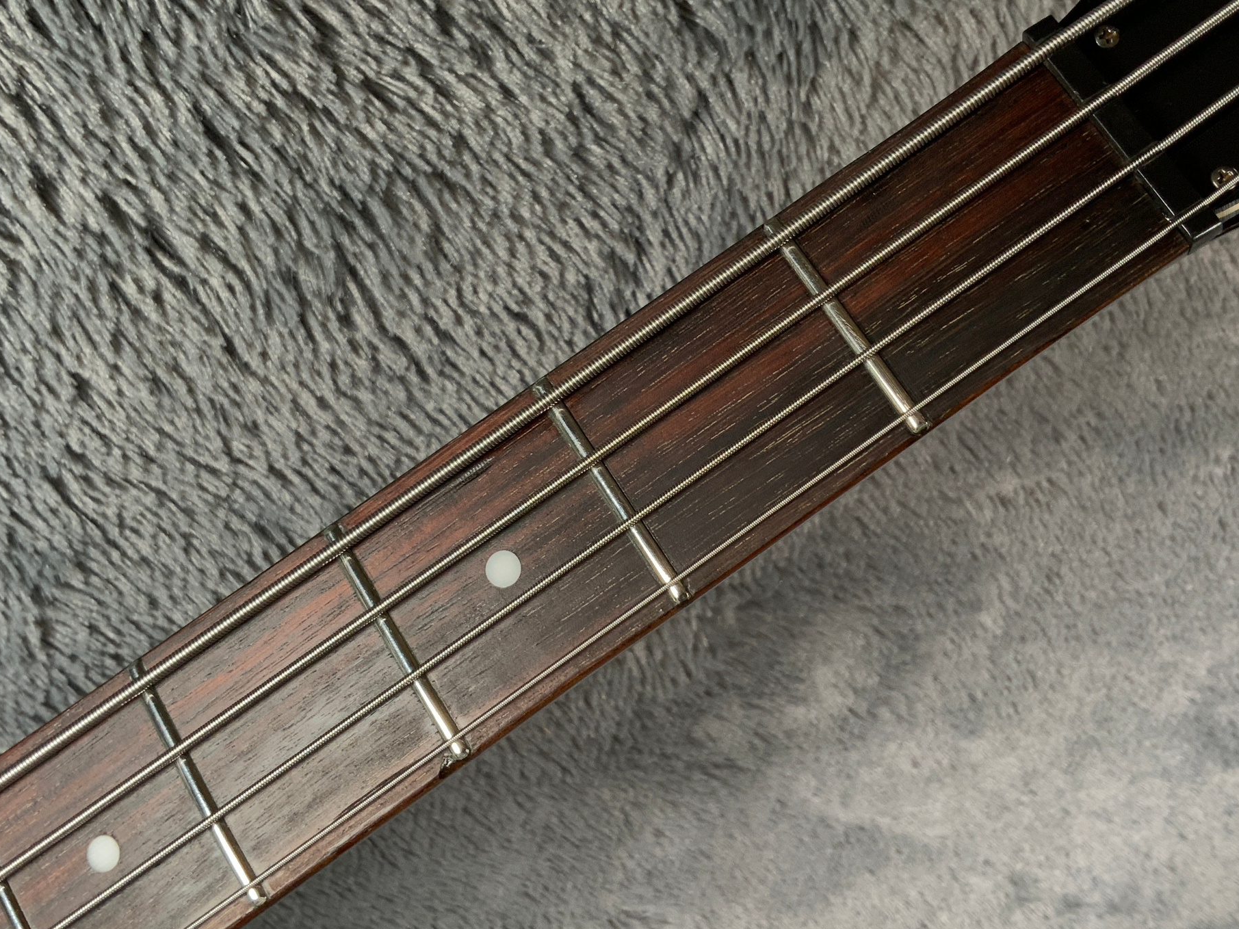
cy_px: 416
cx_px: 653
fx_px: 1467
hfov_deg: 45.8
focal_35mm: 41
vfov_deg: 35.1
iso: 50
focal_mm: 3
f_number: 1.8
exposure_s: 1/104
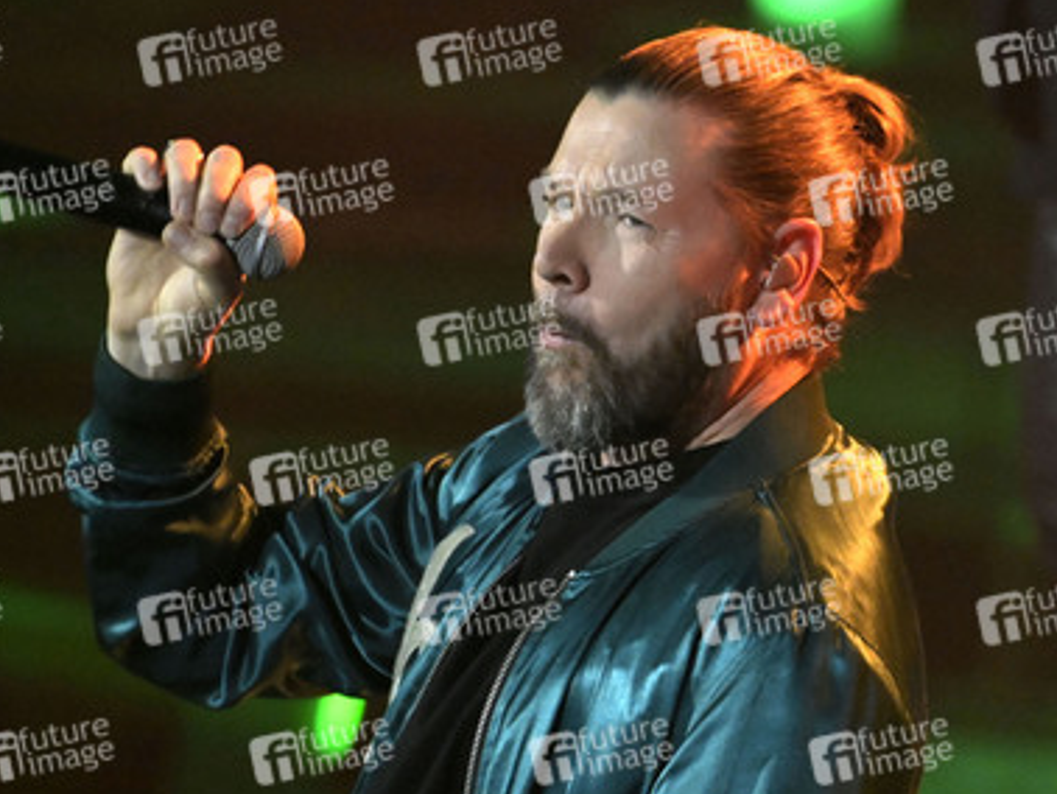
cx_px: 527
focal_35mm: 470
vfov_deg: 3.2
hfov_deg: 4.2
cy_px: 403
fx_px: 14361
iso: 12800
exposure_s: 1/500
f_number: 5.6
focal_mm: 410
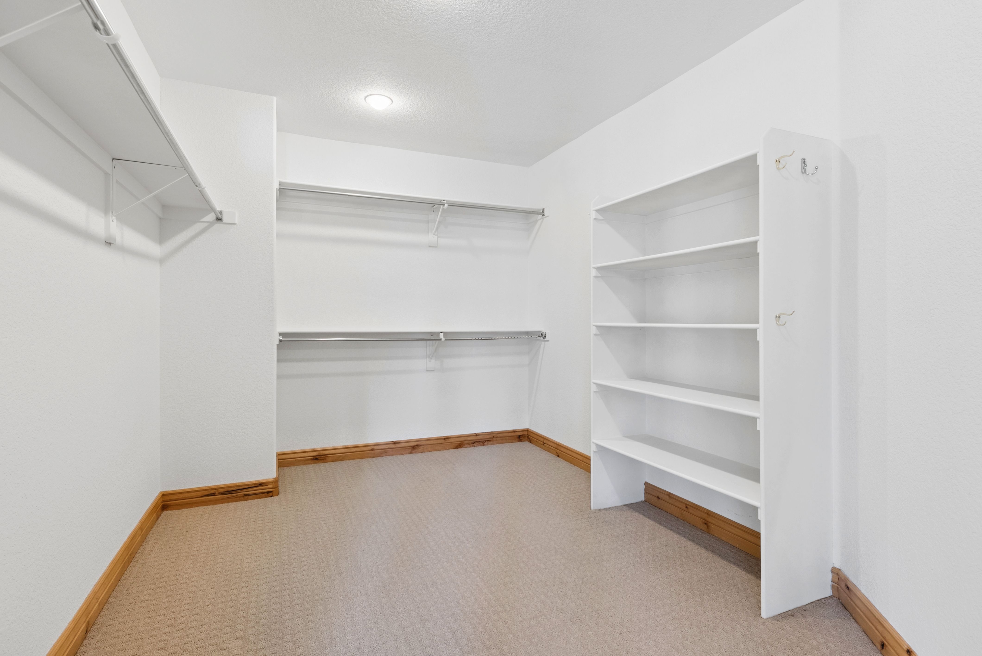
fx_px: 491
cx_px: 491
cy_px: 328
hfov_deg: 90.0
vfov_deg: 67.5
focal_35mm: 18
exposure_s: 1/10
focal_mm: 18
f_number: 9
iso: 500
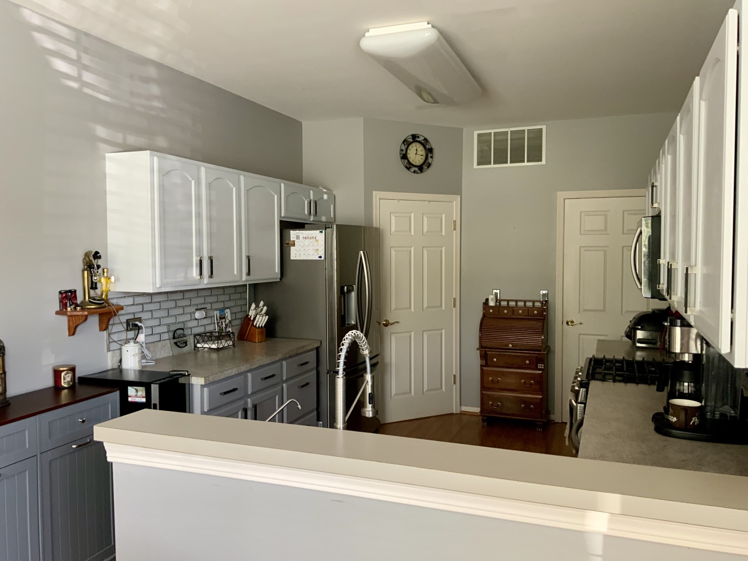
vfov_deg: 48.2
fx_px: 627
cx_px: 374
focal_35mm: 29
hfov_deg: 61.7
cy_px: 280
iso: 100
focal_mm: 3
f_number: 1.8
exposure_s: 1/60
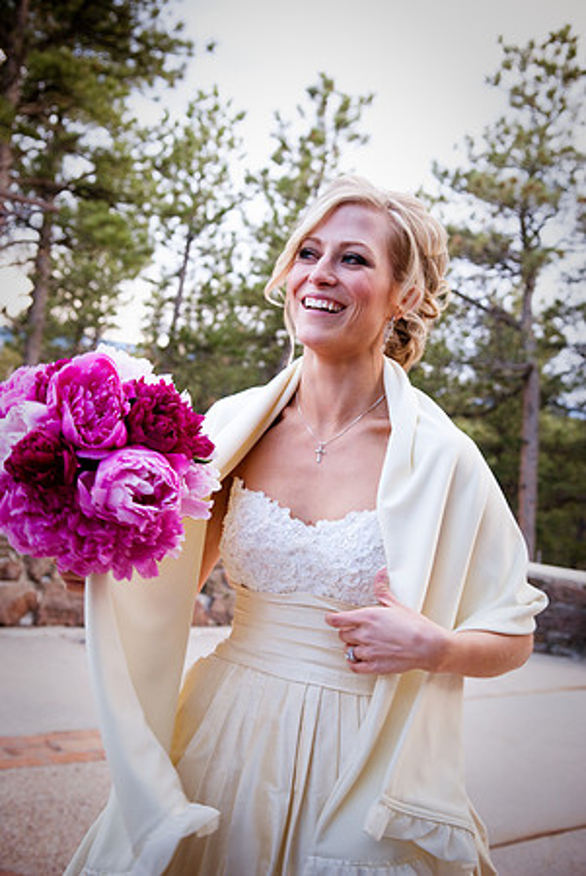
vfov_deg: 43.6
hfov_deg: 29.9
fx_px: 1096
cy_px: 438
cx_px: 293
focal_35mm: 45
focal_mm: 30
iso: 320
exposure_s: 1/160
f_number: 4
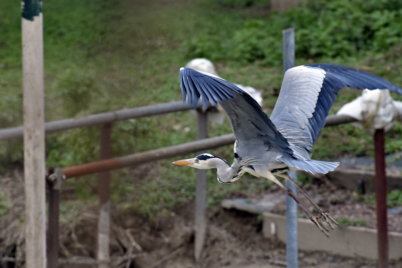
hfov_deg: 2.1
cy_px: 134
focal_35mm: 1000
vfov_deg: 1.4
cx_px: 201
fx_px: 11166
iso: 3200
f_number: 7.1
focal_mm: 500
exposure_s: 1/640
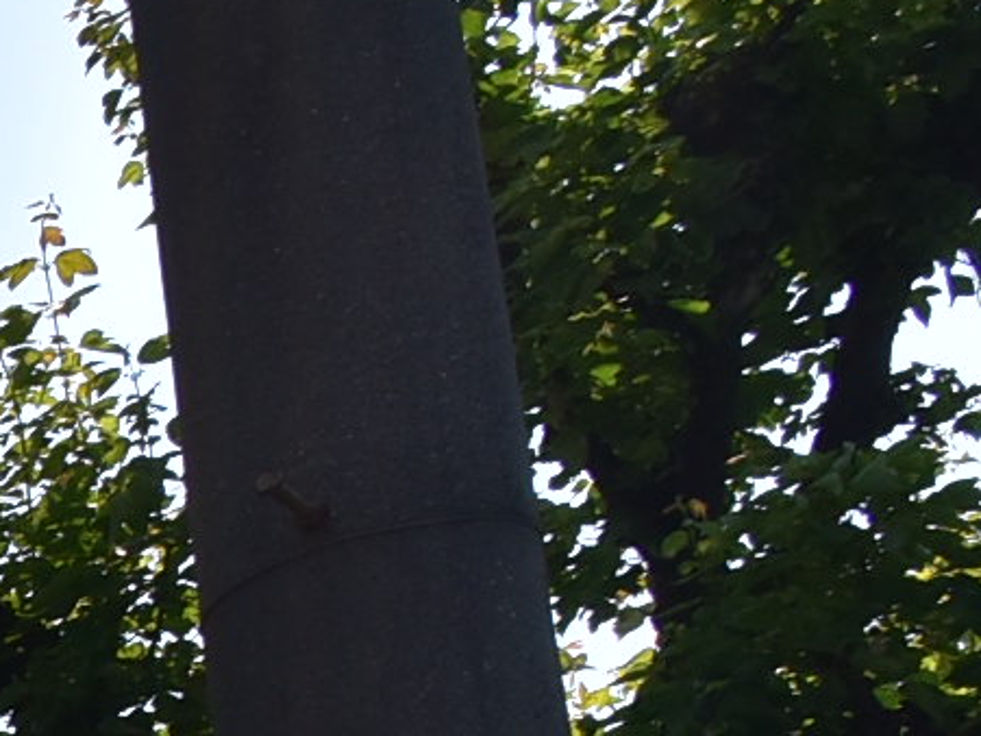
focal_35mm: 115
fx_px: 3258
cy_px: 1764
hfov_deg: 11.3
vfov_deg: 10.9
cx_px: -1868
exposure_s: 1/500
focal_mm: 12
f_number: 11
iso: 250
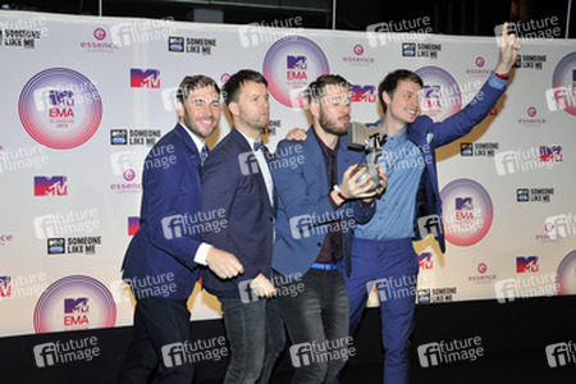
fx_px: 672
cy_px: 192
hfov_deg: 46.4
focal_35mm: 42
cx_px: 288
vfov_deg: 31.9
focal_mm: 42
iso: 800
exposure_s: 1/250
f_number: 7.1
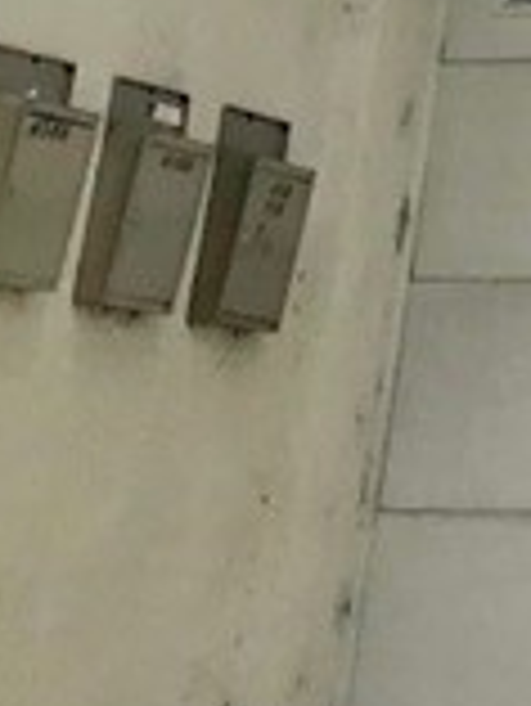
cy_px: -1169
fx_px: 3738
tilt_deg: +27.5
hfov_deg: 7.4
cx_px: 1400
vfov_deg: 9.3
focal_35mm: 183
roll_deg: -1.5
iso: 20
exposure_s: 1/1842
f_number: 1.8
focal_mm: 3.99
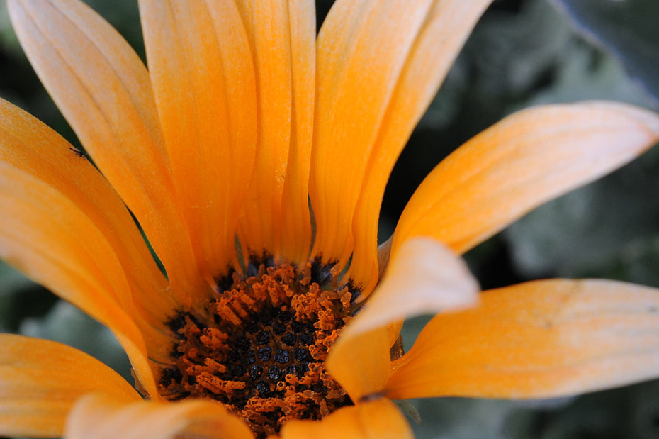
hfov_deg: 23.6
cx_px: 240
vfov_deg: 15.8
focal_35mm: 86
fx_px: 1573
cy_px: 310
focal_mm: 50
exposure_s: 1/160
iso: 640
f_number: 11
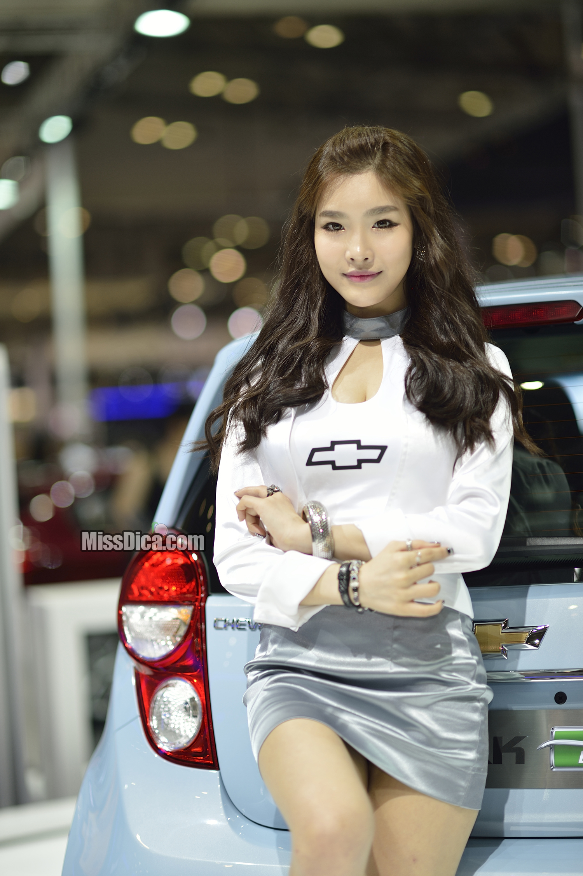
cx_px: 292
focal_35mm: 85
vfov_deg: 23.9
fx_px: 2067
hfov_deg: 16.1
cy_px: 438
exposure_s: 1/160
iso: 100
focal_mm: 85
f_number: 1.6
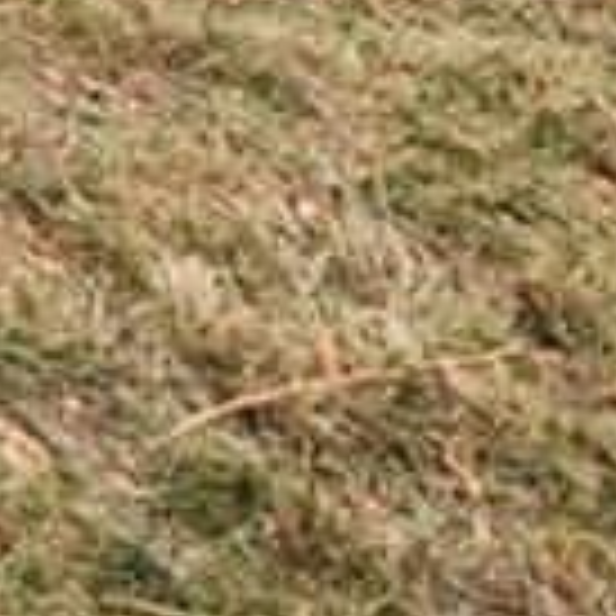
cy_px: -1772
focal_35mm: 155
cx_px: -1772
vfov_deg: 7.8
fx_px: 3120
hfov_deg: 7.8
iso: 800
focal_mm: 10.4
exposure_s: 1/640
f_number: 8
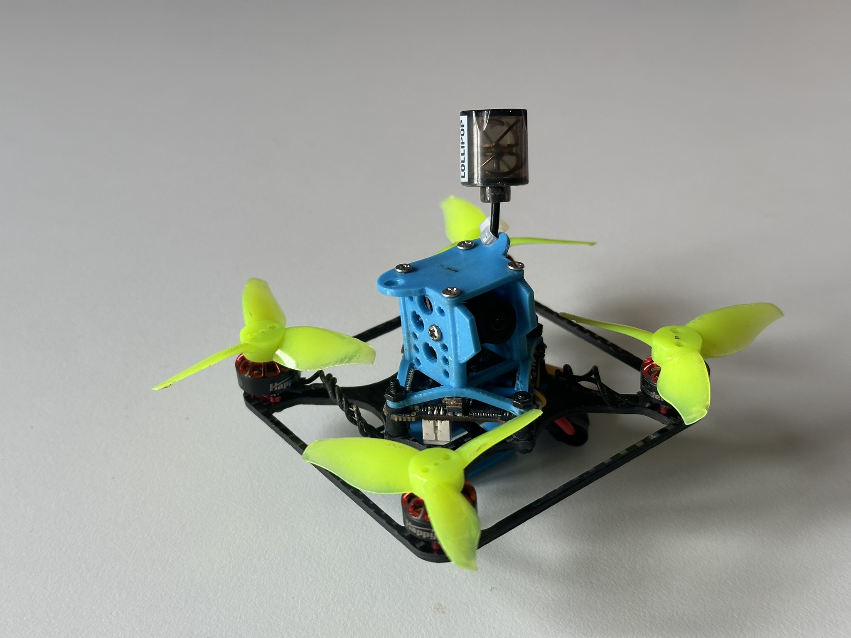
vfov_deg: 30.3
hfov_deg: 39.7
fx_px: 1180
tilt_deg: -33.7
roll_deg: -0.6
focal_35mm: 48
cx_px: 426
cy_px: 319
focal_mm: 6.86
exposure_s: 1/121
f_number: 1.78
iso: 64
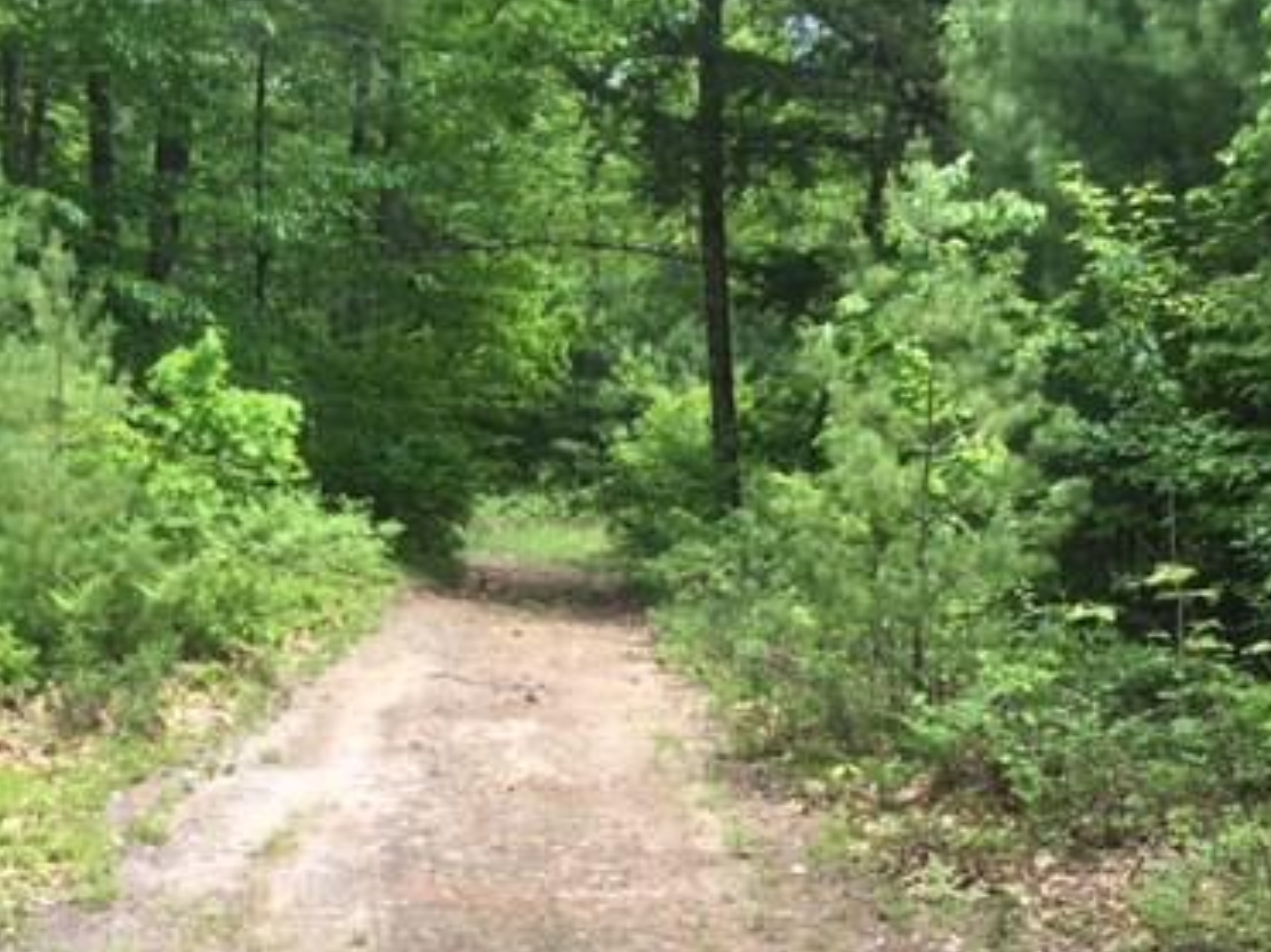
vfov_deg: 28.6
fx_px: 1835
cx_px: 545
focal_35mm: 50
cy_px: 736
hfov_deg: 38.1
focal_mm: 4.15
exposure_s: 1/472
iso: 25
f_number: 2.2
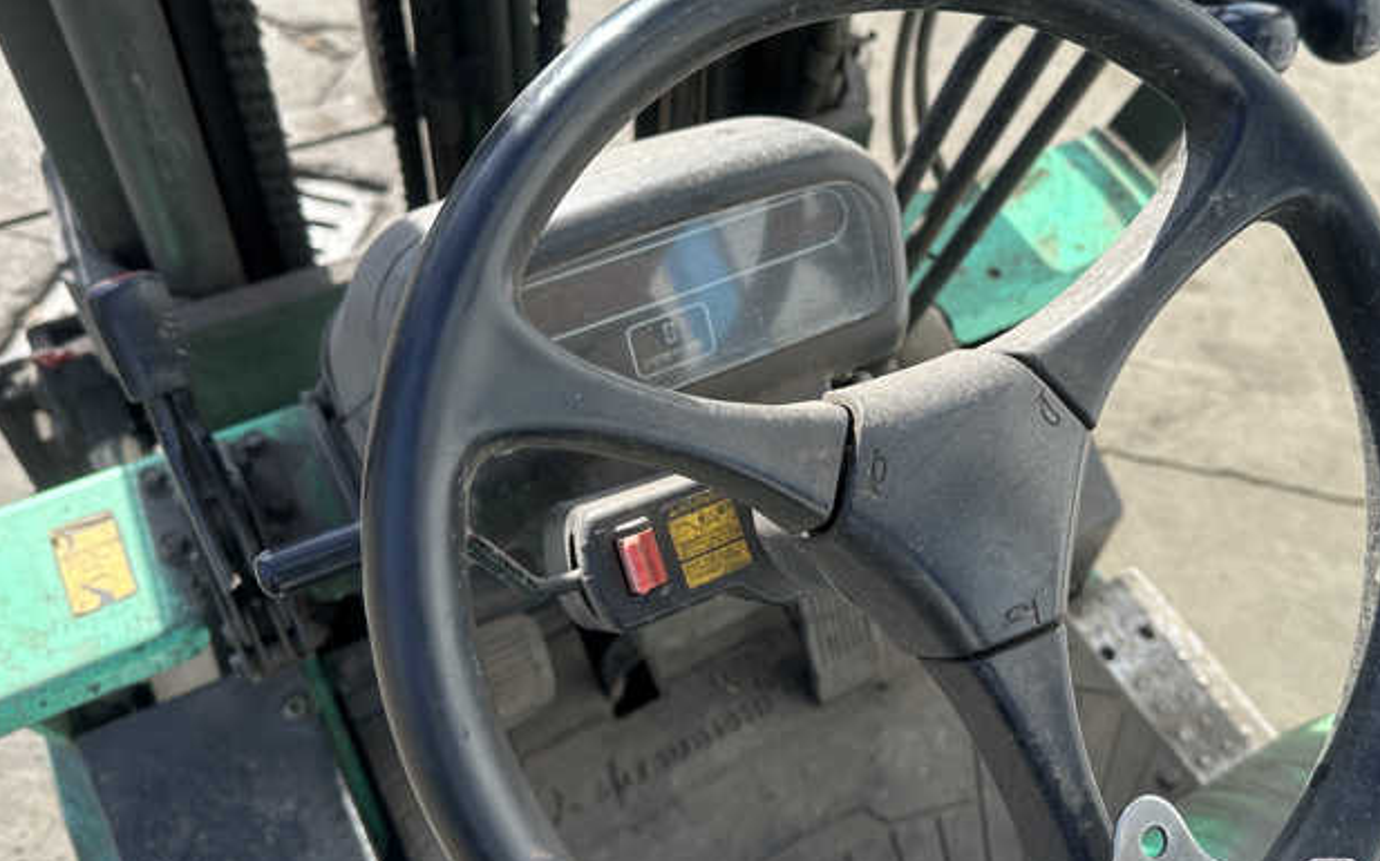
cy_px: 365
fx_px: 1241
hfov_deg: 57.9
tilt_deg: -50.5
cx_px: 798
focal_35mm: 33
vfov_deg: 38.2
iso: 80
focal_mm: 6.86
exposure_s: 1/1144
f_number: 1.78
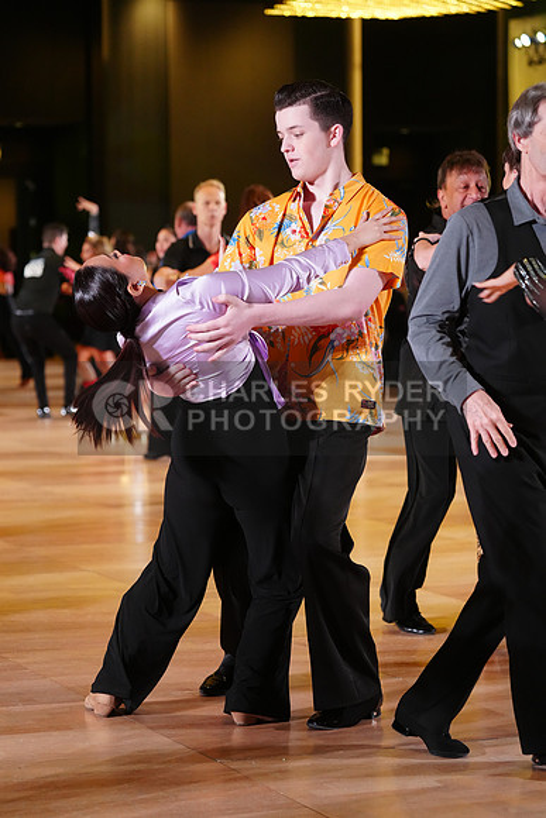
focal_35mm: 98
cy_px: 409
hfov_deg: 14.0
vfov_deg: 20.8
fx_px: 2228
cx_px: 273
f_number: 4
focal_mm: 98
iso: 3200
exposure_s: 1/400
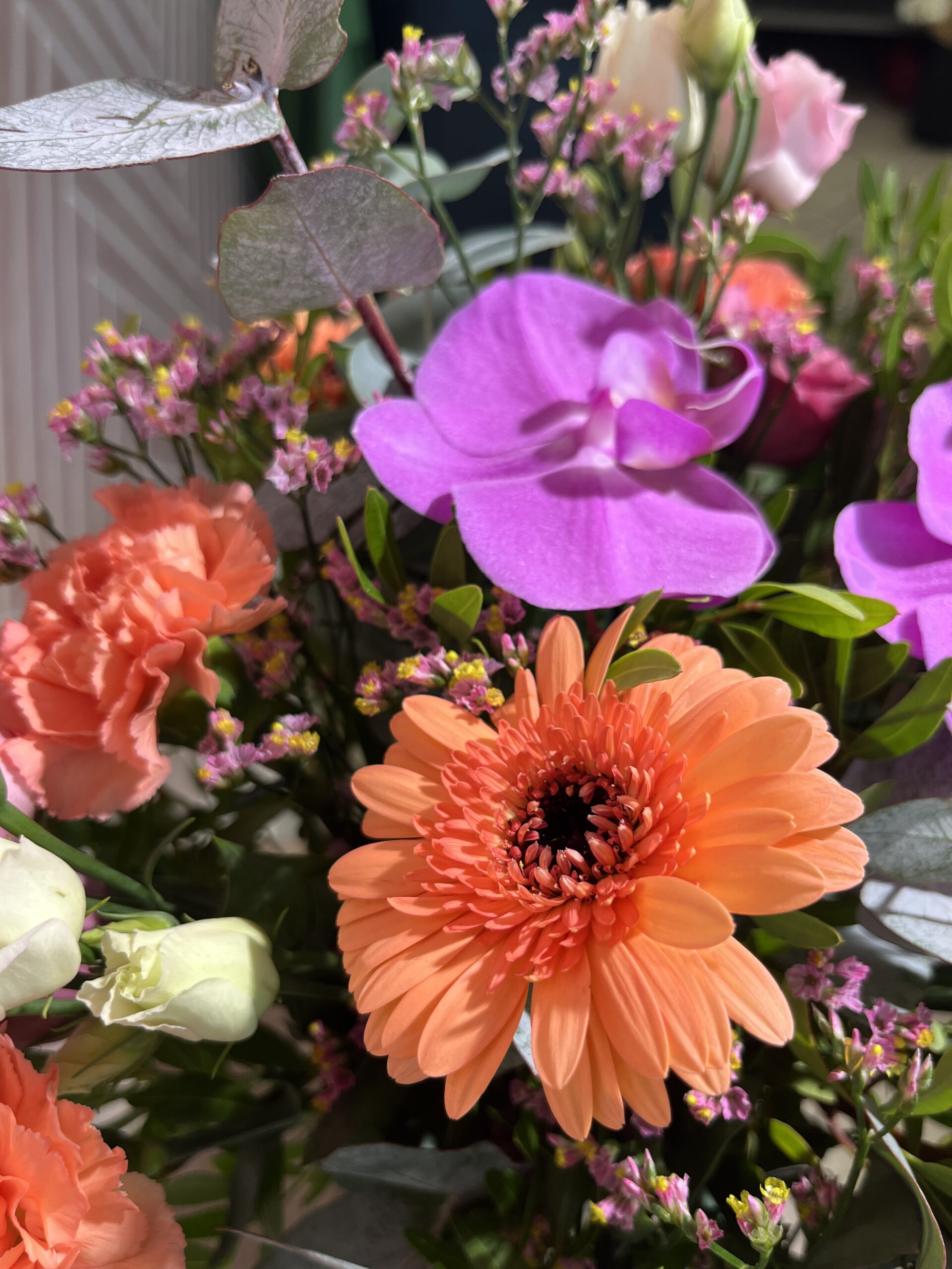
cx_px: 476
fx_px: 953
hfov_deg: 53.1
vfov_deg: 67.3
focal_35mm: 26
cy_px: 634
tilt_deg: -49.5
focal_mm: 5.1
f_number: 1.6
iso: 50
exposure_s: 1/100
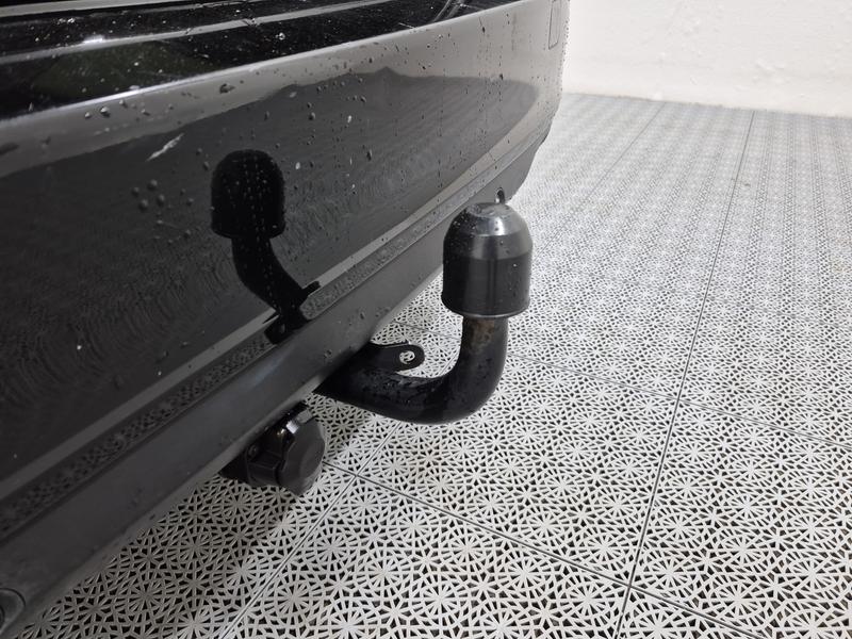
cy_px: 320
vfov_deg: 58.9
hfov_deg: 73.9
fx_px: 566
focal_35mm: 23
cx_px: 426
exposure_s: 1/100
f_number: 1.8
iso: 200
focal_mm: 5.4
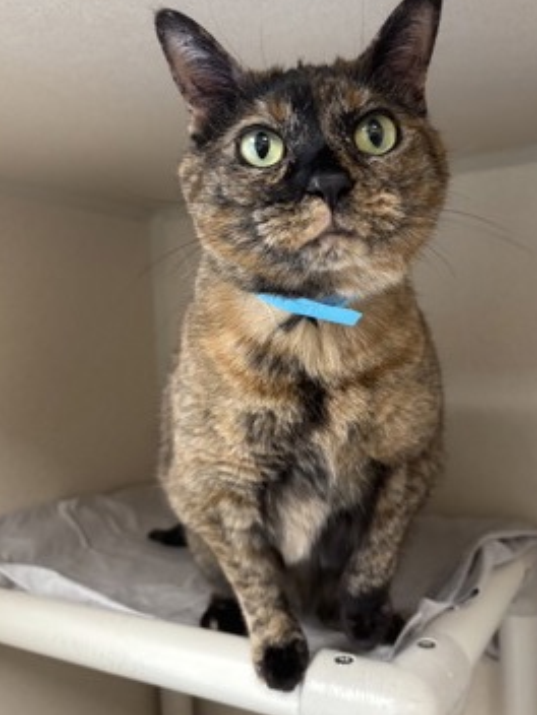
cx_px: 302
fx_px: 641
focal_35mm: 31
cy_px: 331
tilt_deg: -0.1
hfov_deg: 45.3
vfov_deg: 58.3
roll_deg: +0.7
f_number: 1.6
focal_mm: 5.96
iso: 250
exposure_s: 1/60
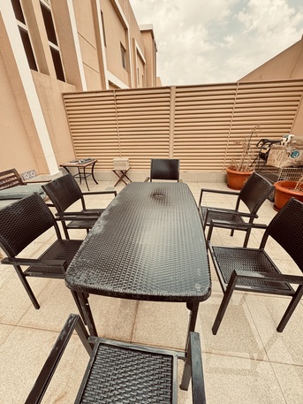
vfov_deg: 102.0
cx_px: 152
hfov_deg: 85.7
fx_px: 163
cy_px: 202
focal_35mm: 14
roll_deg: +0.7
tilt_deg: -26.0
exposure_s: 1/157
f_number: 2.2
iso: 40
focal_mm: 2.22
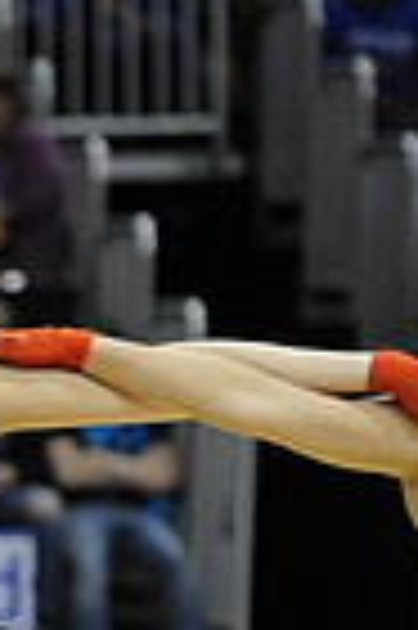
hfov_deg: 2.9
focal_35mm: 465
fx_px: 8118
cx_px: -778
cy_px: 864
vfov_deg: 4.4
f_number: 3.2
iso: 5000
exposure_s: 1/640
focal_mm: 112
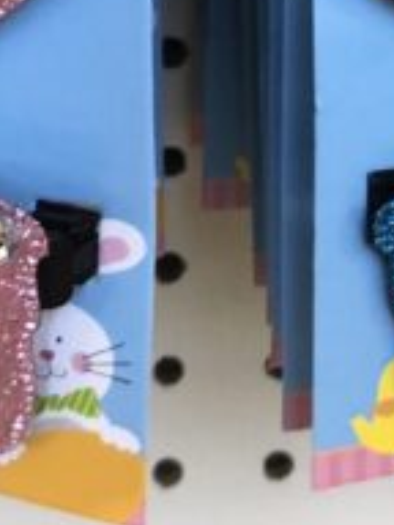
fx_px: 2261
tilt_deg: -12.2
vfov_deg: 12.0
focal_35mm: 149
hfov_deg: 10.0
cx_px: 257
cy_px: -479
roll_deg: -0.8
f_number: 1.8
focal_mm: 3.99
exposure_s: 1/30
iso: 32
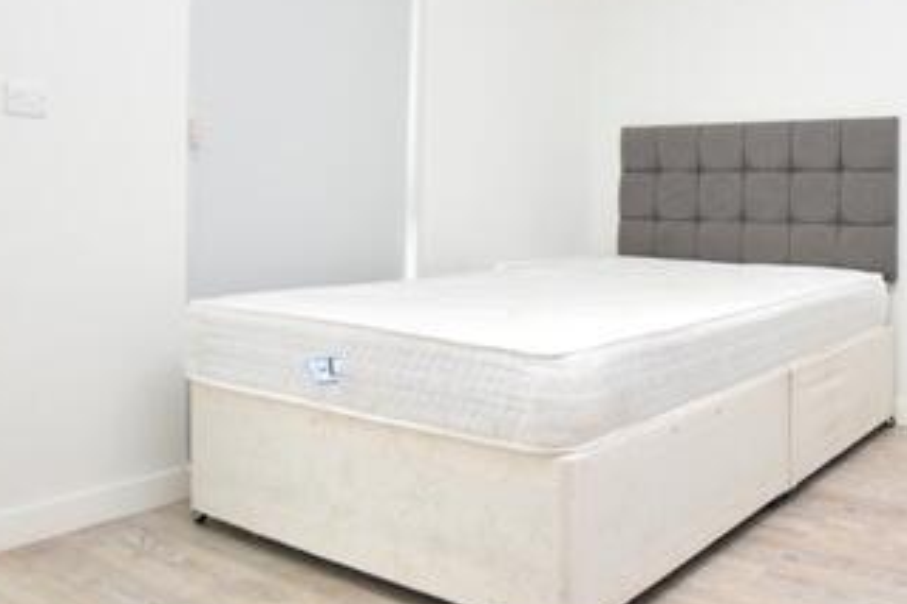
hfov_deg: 55.5
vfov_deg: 43.0
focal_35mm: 30
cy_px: 201
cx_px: 779
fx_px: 755
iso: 800
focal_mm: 10
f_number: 5
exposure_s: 1/100
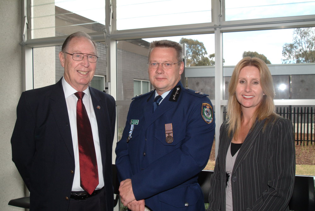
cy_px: 106
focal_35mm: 36
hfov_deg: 53.1
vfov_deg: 37.0
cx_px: 158
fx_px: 315
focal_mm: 24
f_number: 8
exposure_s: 1/125
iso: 400
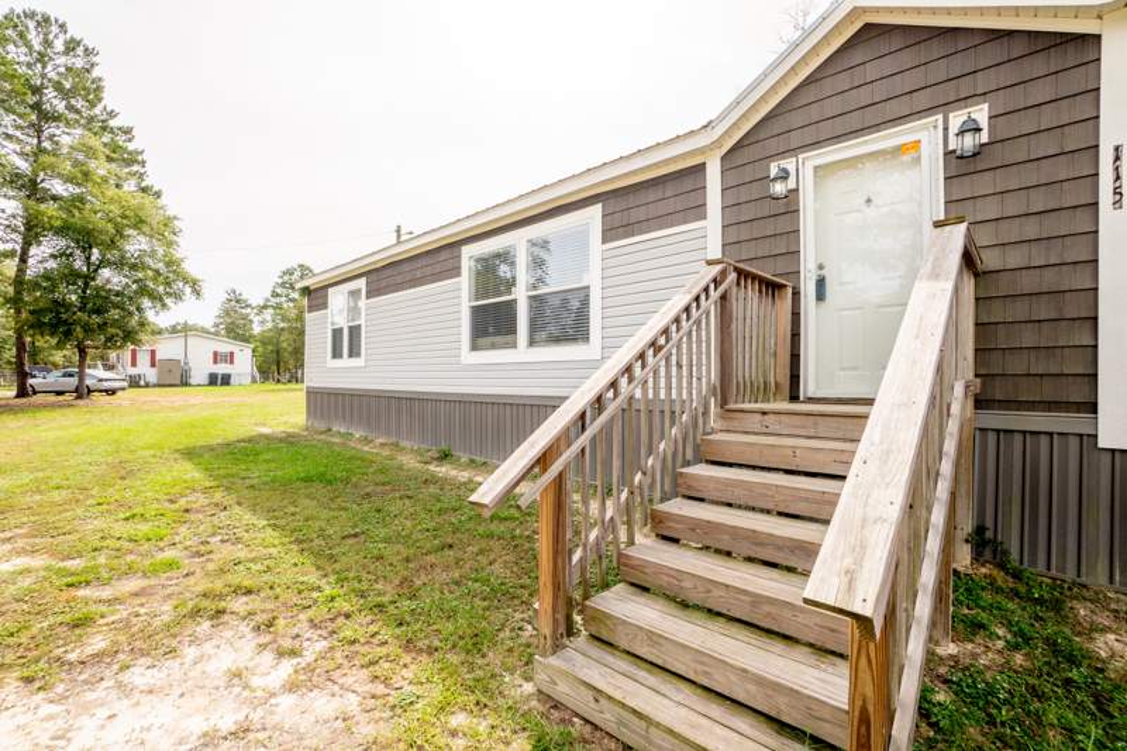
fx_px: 469
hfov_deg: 100.4
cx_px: 564
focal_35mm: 15
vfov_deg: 77.3
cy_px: 376
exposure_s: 1/200
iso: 100
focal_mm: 10
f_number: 8
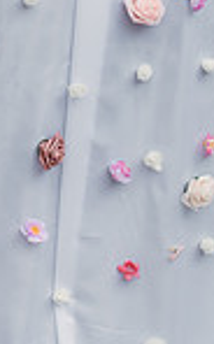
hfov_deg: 8.0
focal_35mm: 134
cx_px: -476
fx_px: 1255
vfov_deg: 15.0
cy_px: -80
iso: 200
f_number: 4
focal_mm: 30
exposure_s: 1/400
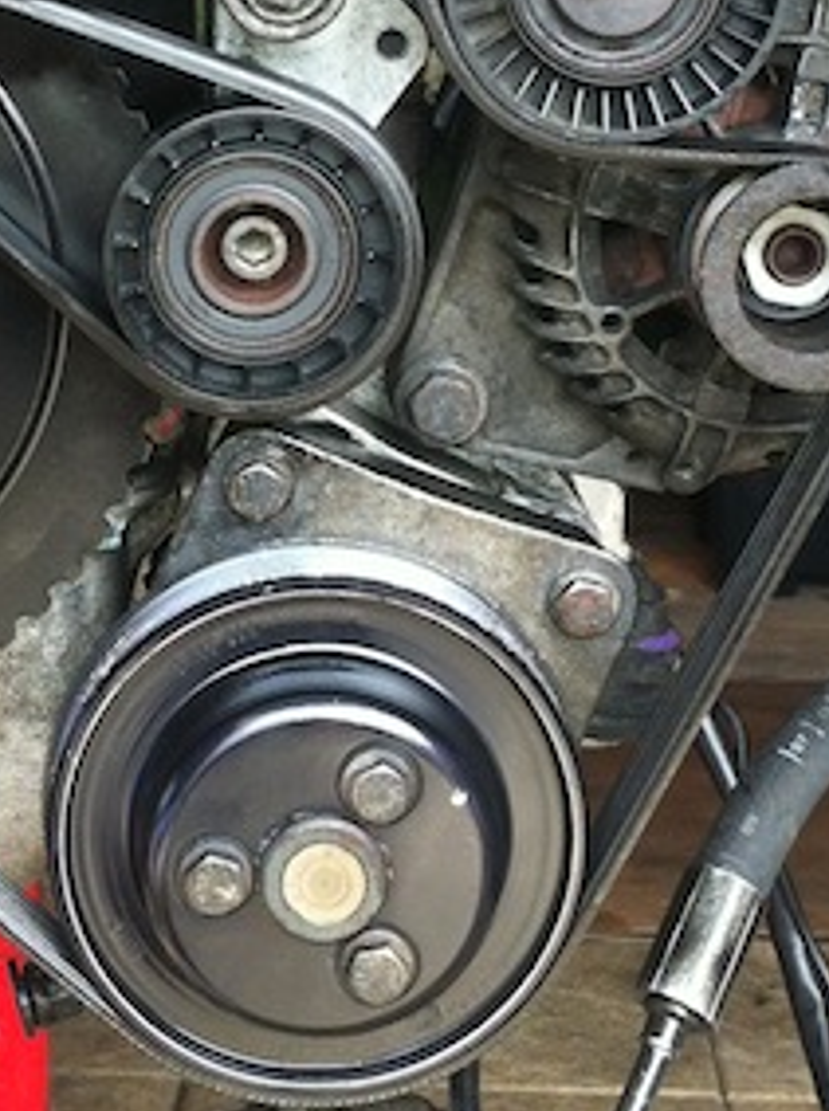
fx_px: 3045
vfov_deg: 20.3
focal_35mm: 95
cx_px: 240
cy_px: 145
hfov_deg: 15.5
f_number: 2.8
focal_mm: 3.85
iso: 100
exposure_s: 1/40
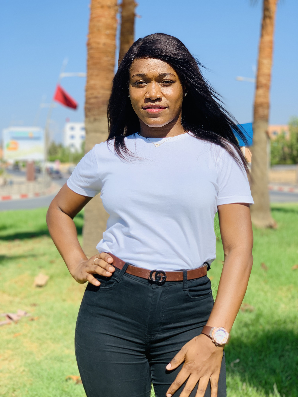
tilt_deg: -2.3
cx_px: 149
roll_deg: -0.8
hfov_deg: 28.0
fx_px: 597
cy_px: 198
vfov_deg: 36.8
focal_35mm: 52
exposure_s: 1/1199
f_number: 2.4
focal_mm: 6
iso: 16
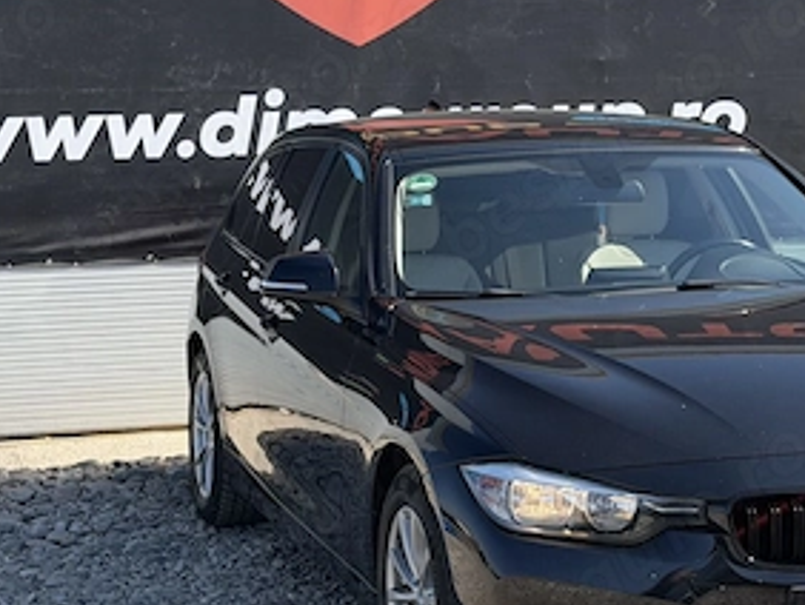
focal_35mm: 102
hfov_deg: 19.2
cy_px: 163
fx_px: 2374
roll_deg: +1.5
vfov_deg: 14.5
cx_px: 468
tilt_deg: -1.4
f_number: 1.78
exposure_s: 1/2577
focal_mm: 6.76
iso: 80
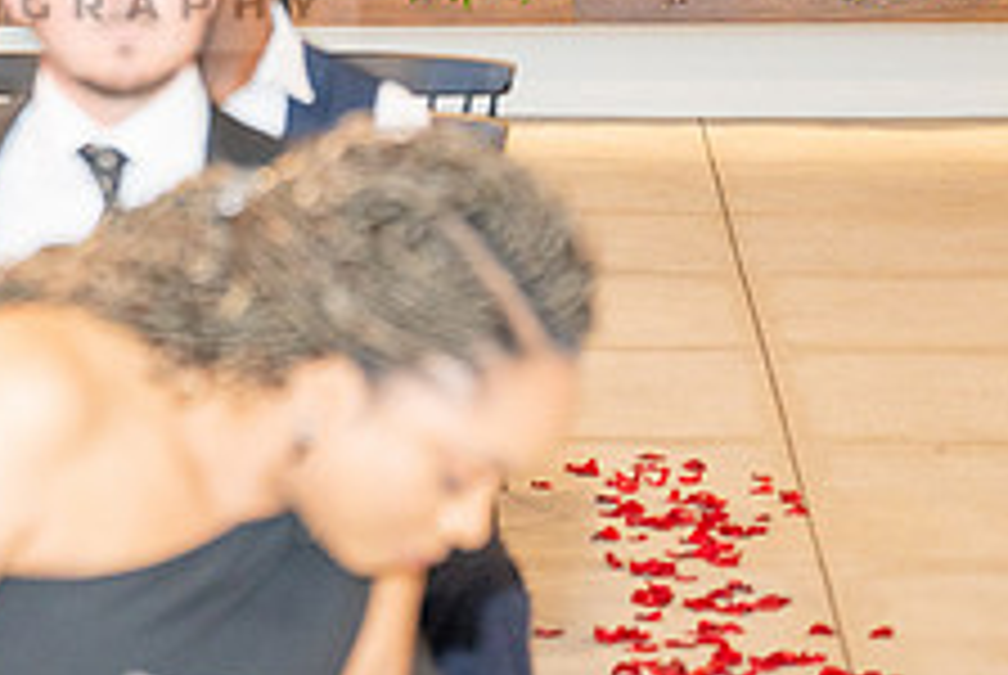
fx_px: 5075
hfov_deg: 11.2
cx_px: -22
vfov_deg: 7.6
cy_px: -56
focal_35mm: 181
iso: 1000
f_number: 2.8
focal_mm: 70
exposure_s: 1/200
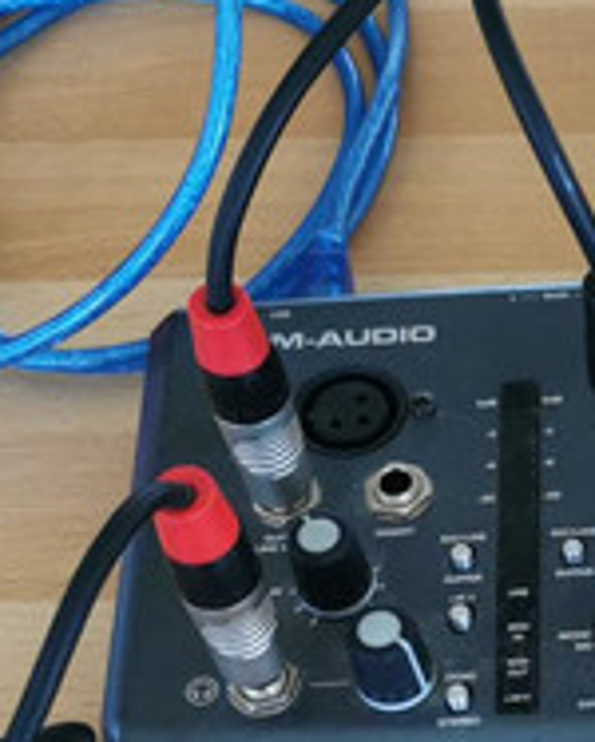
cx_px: 817
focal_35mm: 90
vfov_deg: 20.5
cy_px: 746
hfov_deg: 16.0
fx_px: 1978
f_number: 1.6
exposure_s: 1/50
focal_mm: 5.56
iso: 250
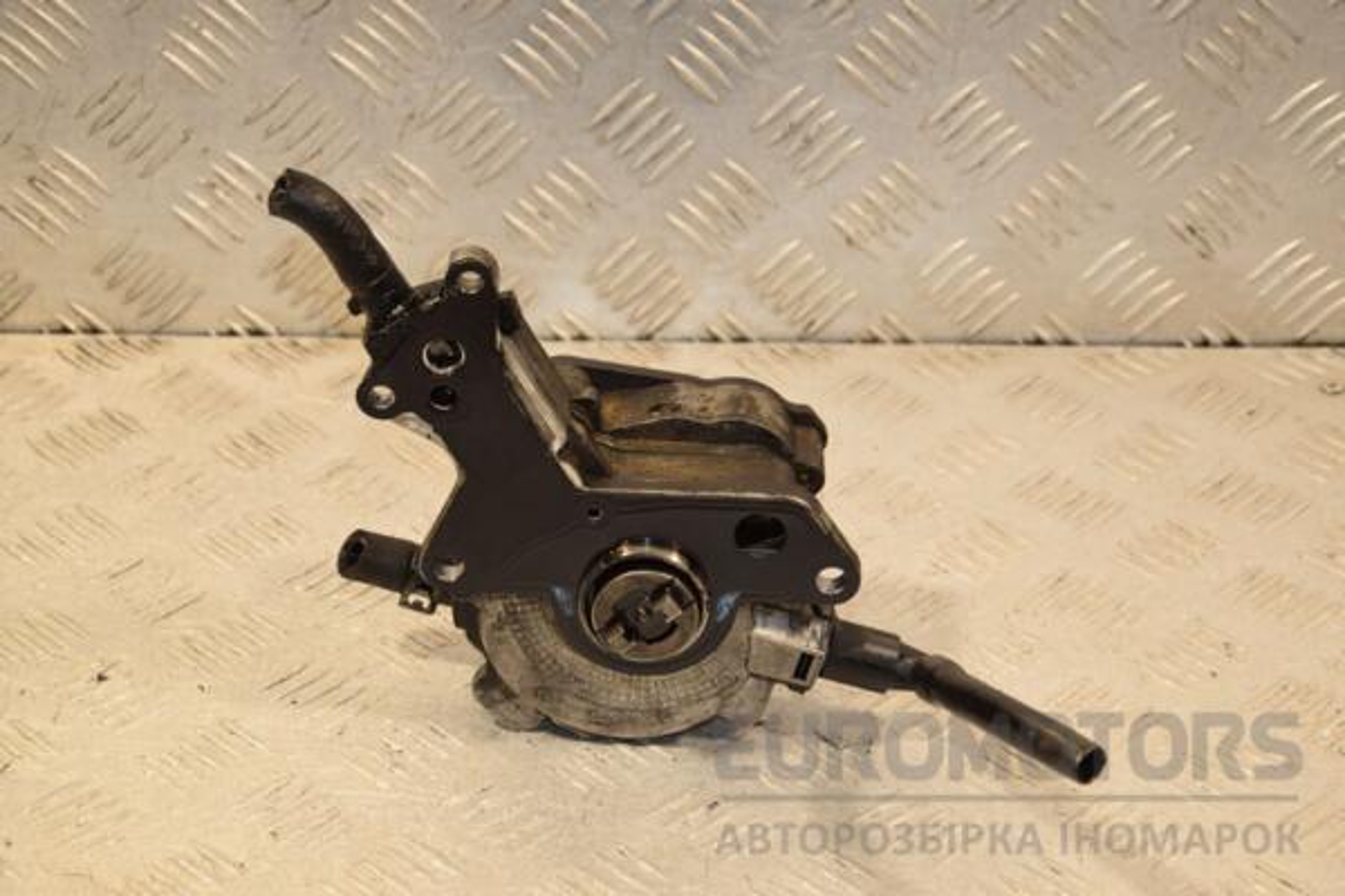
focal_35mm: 87
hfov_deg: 23.4
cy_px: 448
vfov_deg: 15.7
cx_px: 672
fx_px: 3250
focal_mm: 58
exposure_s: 1/200
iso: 800
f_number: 6.3
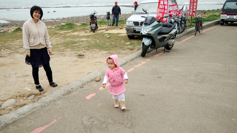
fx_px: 230
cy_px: 70
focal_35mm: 37
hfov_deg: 54.6
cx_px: 118
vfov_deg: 32.4
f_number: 2.8
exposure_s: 1/3200
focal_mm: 23
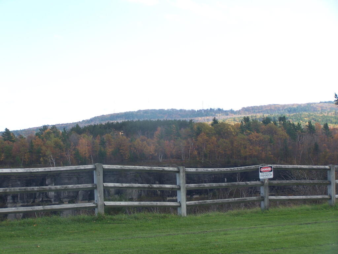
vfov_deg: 18.0
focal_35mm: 82
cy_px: 127
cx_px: 169
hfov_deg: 23.8
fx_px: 801
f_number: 3.2
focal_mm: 13.7
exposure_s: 1/320
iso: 80
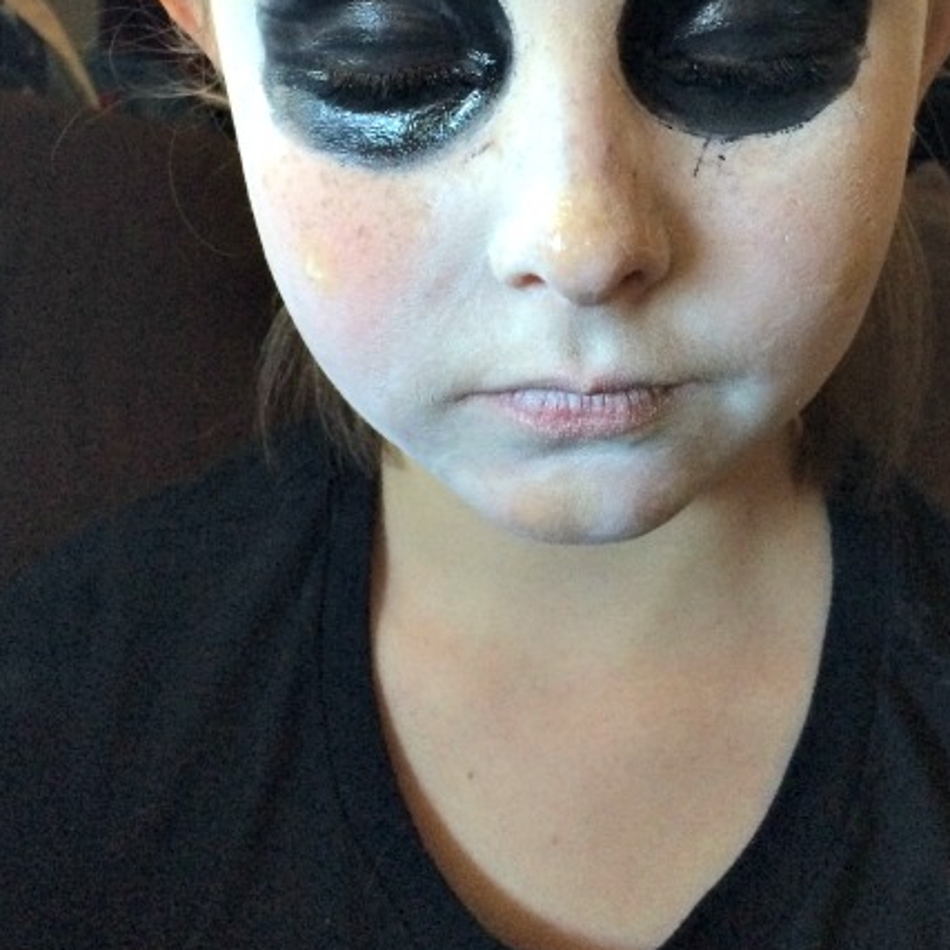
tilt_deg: -14.2
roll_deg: -3.5
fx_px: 1490
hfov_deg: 35.2
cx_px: 594
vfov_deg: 33.9
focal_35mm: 48
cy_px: 138
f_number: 2.2
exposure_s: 1/30
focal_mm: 4.15
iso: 320
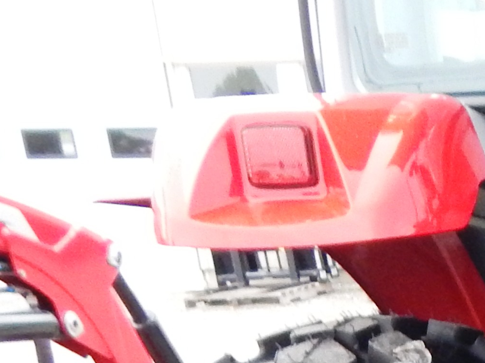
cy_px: 798
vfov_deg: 12.4
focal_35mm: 100
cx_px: 893
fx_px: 1401
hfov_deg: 16.3
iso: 360
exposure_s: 1/30
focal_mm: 4
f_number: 3
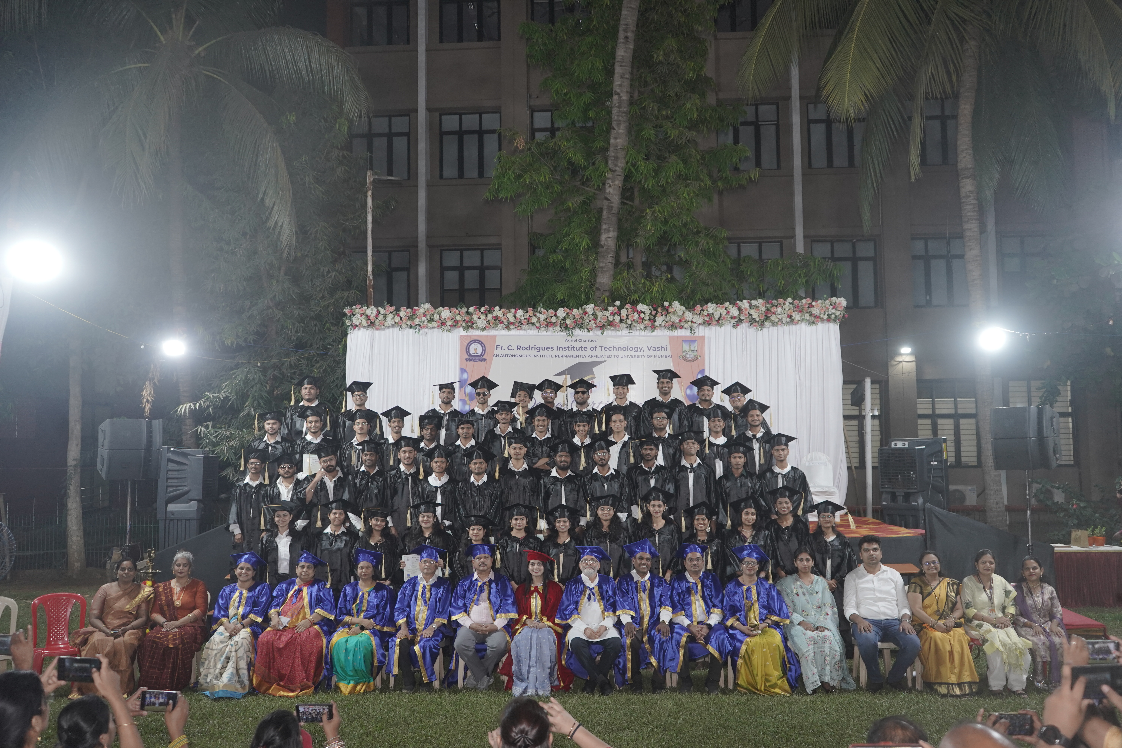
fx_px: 997
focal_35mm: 32
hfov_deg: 58.7
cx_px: 561
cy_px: 374
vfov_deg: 41.1
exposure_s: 1/200
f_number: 4
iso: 1250
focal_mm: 32
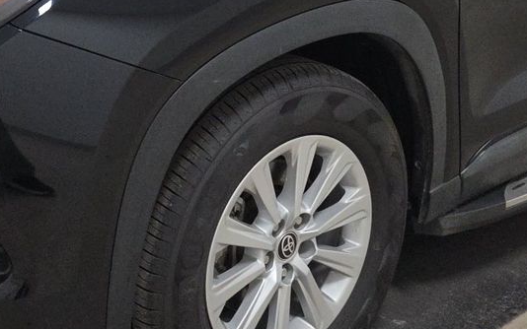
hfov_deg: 28.2
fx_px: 1049
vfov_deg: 17.5
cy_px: 14
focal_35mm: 73
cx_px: 225
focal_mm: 6.5
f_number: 1.4
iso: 322
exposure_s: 1/100
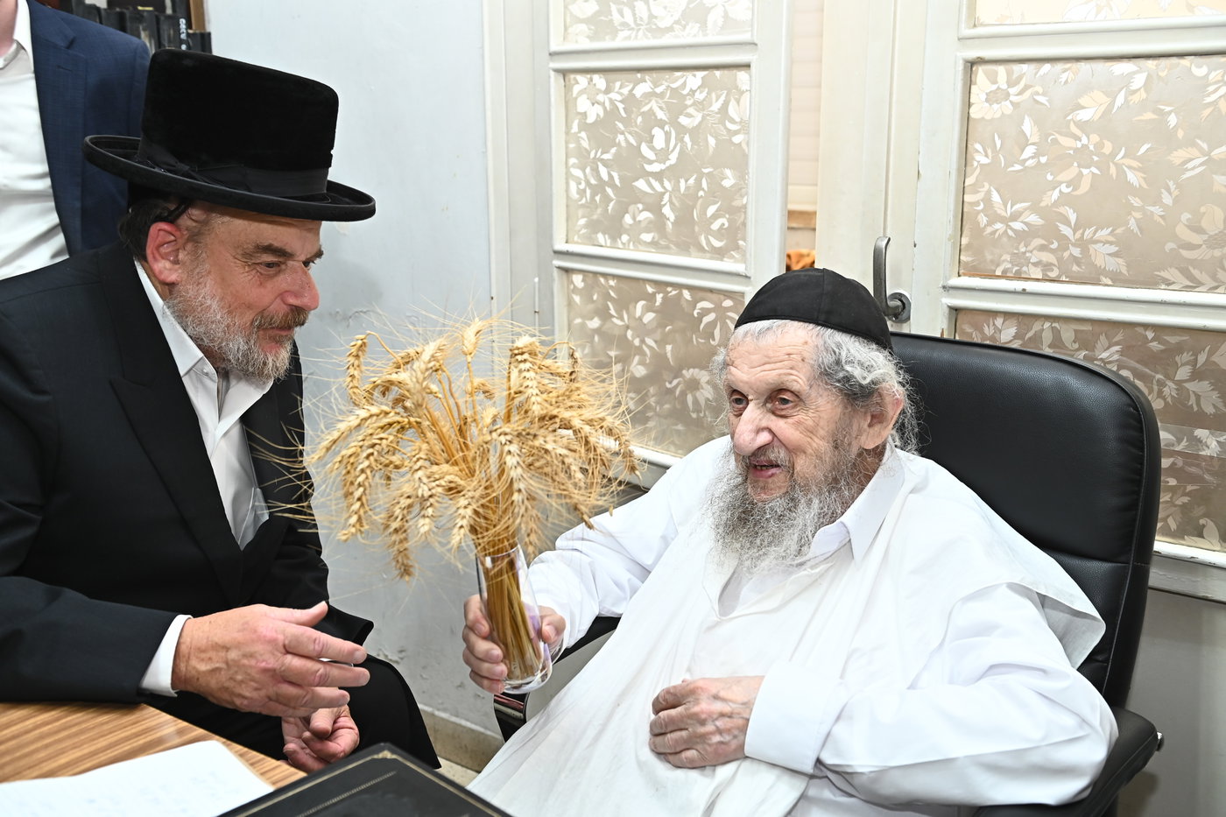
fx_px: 1226
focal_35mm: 36
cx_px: 613
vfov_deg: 36.9
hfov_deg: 53.1
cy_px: 408
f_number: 4.5
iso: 1000
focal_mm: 36
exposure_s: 1/160
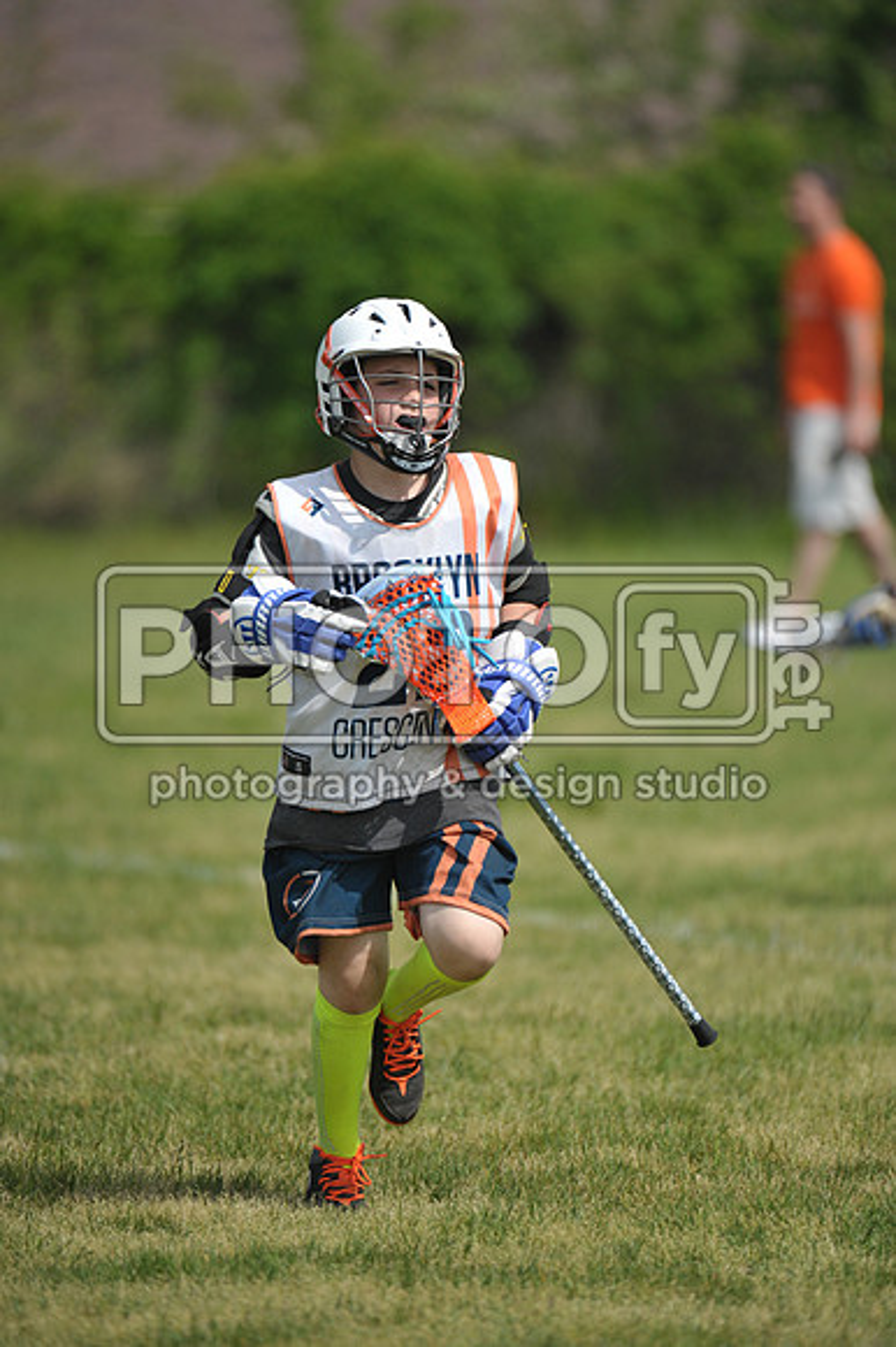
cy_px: 674
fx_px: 14950
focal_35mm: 400
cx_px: 448
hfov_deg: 3.4
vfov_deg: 5.2
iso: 640
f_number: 4
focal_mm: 400
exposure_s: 1/4000
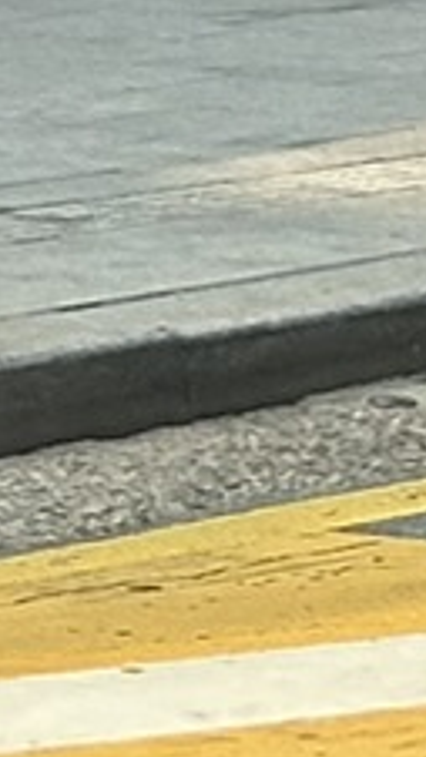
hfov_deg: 2.4
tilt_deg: +1.2
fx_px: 9506
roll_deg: +1.2
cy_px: -1196
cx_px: -2455
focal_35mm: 473
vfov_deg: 4.4
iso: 64
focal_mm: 6.86
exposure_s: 1/1157
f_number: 1.78
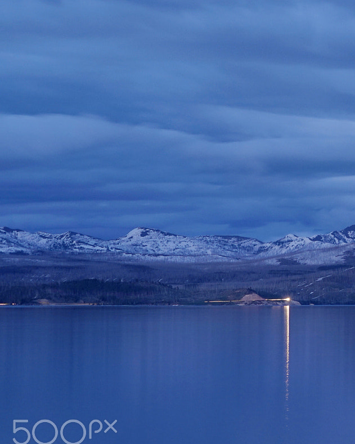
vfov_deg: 12.2
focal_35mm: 158
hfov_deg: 9.6
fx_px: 2075
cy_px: 206
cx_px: 428
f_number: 5.6
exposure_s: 61
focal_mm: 83
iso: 400
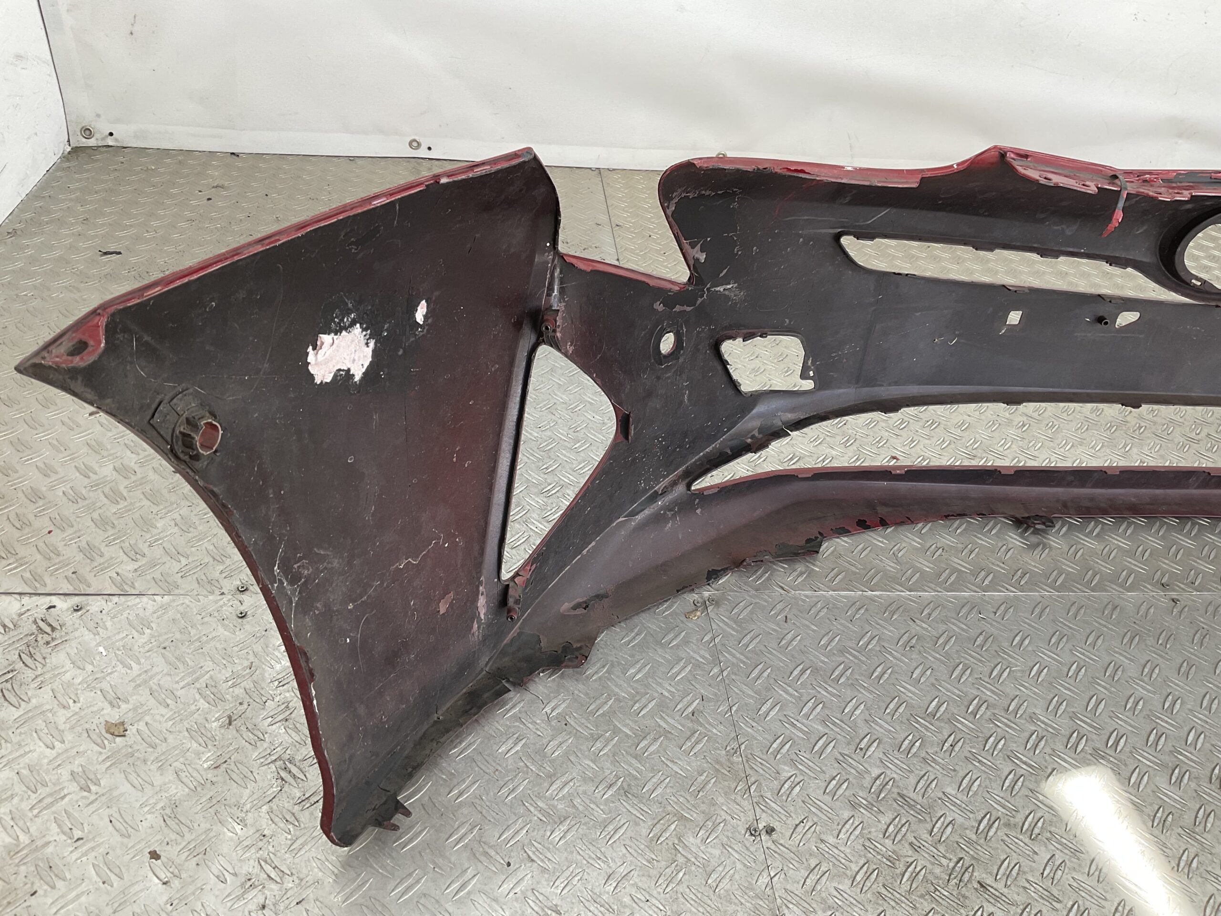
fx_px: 1023
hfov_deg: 61.7
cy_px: 458
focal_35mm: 29
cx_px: 610
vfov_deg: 48.2
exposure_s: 1/100
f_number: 1.8
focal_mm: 3
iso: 25
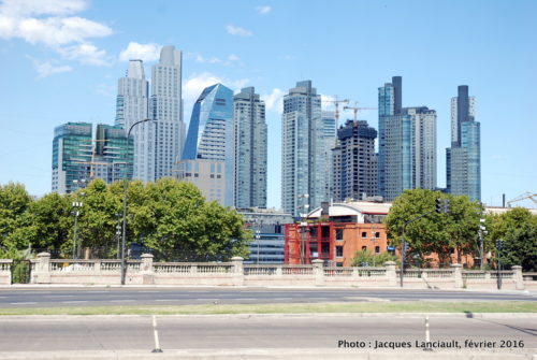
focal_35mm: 57
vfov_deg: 23.9
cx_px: 268
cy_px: 180
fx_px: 851
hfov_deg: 35.0
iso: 100
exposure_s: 1/200
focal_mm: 38
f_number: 7.1
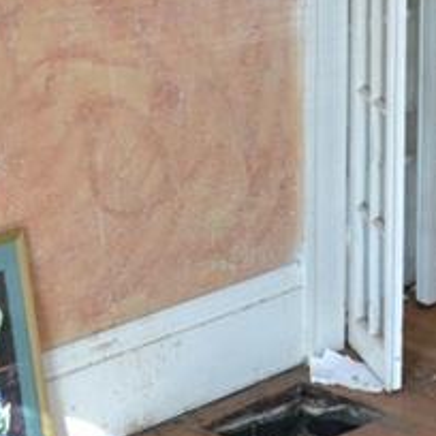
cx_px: 519
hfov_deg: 14.7
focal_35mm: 115
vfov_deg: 15.0
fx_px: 1639
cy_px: 34
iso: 400
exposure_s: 1/60
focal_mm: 18
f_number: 4
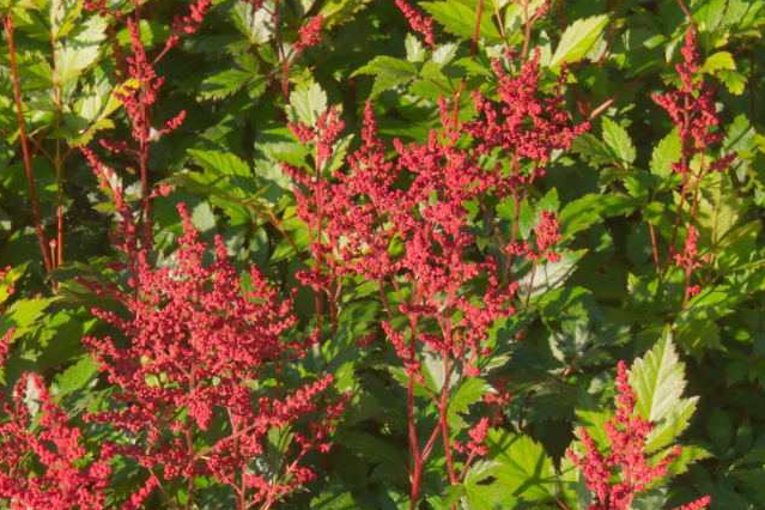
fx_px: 3292
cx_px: 145
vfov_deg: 8.9
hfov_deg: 13.2
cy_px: 225
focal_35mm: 155
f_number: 16
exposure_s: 1/100
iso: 400
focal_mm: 55
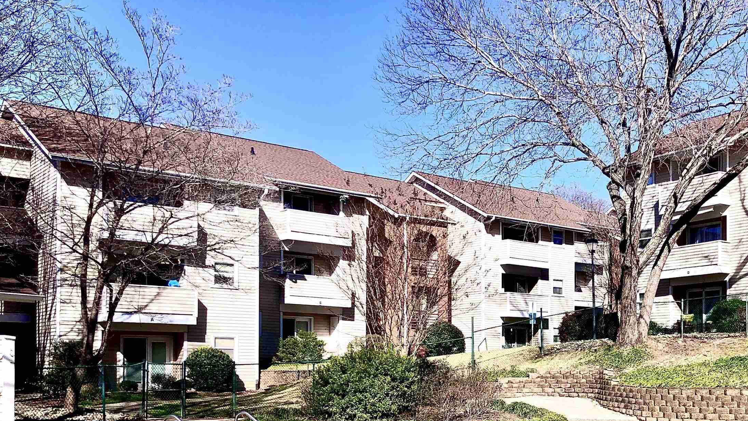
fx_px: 853
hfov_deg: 46.2
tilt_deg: -0.2
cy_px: 365
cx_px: 526
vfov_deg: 26.9
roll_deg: +0.6
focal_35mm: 43
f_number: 1.8
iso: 20
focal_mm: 4
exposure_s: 1/1799
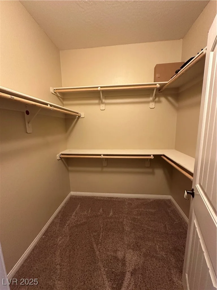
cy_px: 145
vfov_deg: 102.1
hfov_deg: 85.7
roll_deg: +0.5
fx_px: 117
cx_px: 108
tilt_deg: -7.2
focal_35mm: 14
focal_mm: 2.22
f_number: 2.2
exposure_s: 1/60
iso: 500
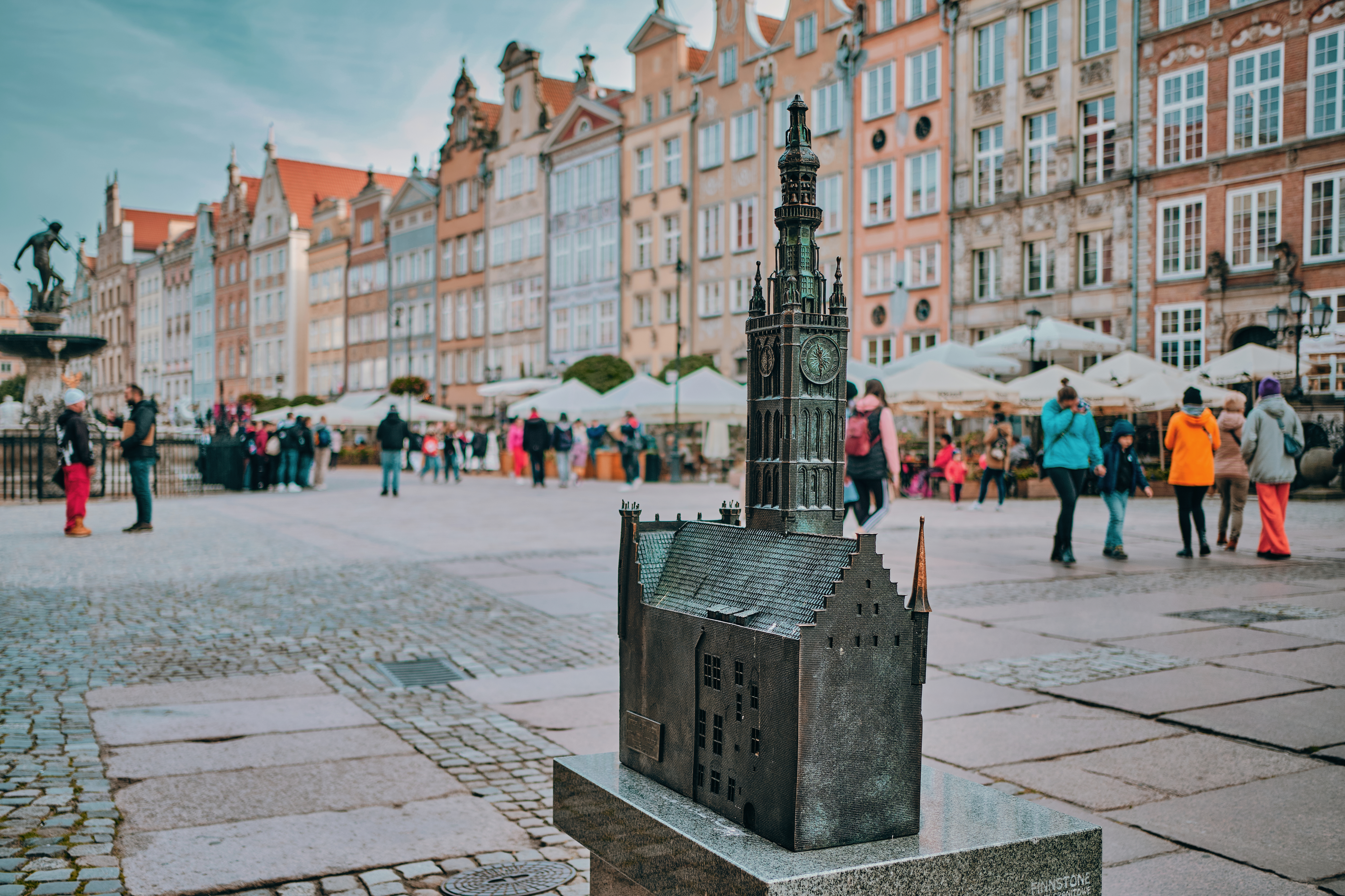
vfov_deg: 37.9
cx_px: 672
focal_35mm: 35
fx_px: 1308
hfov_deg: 54.4
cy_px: 448
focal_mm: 23
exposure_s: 1/640
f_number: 2
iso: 250
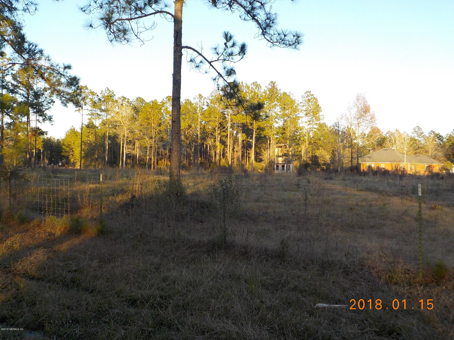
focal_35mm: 30
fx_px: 393
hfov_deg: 60.0
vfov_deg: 46.8
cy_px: 170
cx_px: 227
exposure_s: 1/250
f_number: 3.3
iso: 125
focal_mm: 4.1
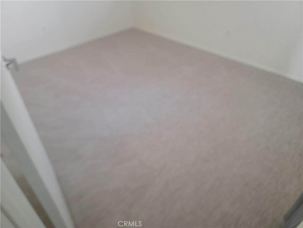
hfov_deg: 71.6
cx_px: 152
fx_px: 210
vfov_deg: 56.8
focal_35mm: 24
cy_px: 114
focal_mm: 6.7
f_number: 1.8
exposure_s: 1/40
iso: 500
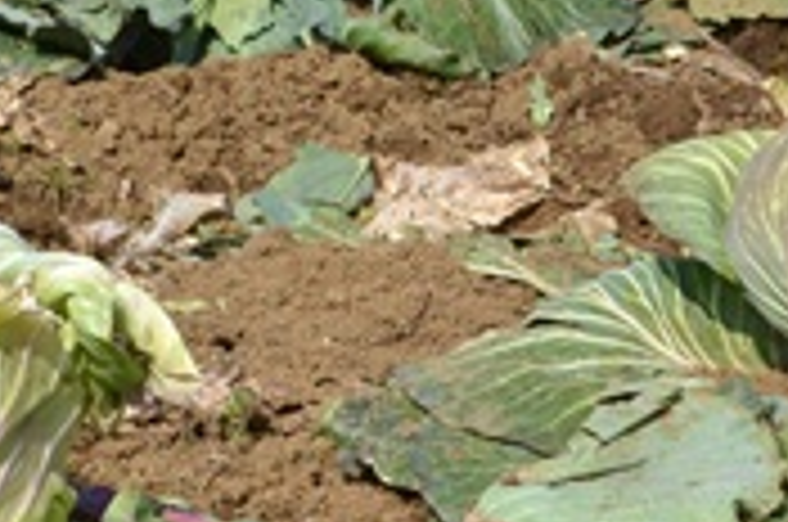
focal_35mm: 286
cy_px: 43
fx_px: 6249
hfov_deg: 7.2
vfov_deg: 4.8
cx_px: 374
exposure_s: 1/250
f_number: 20
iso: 400
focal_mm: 52
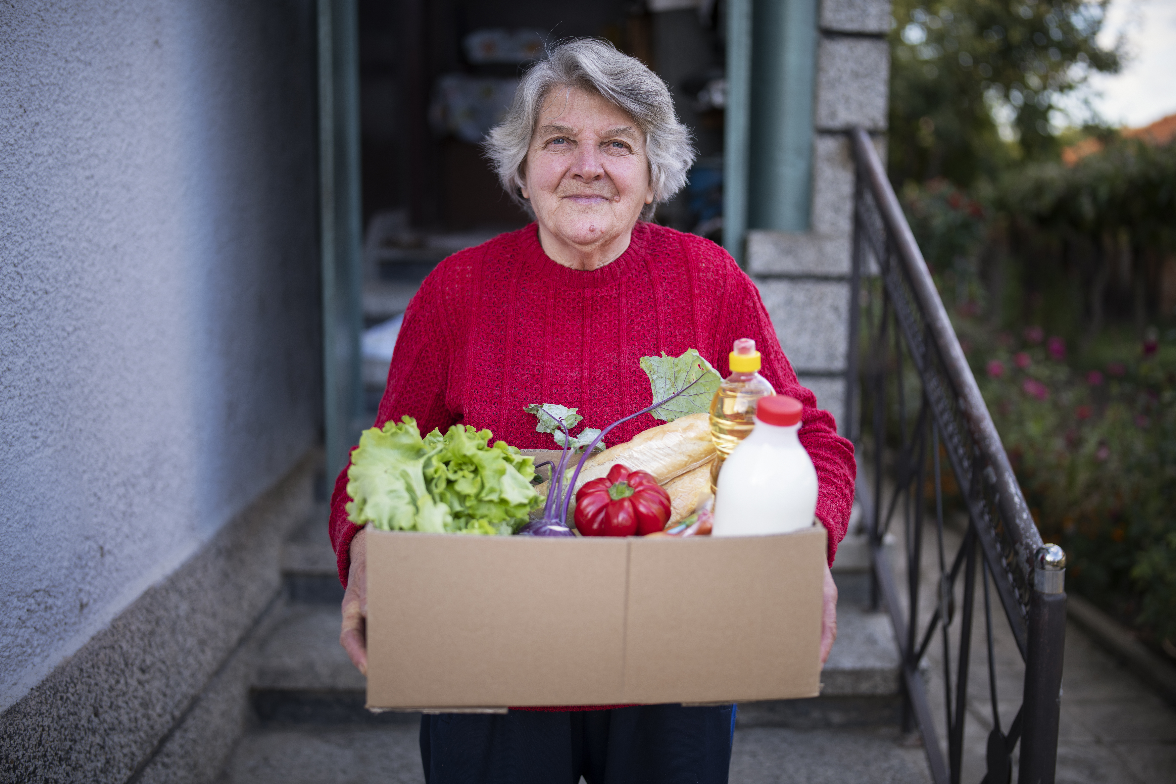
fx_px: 1143
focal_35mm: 35
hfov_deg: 54.4
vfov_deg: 37.9
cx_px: 588
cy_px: 392
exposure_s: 1/320
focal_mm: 35
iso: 64
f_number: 1.4
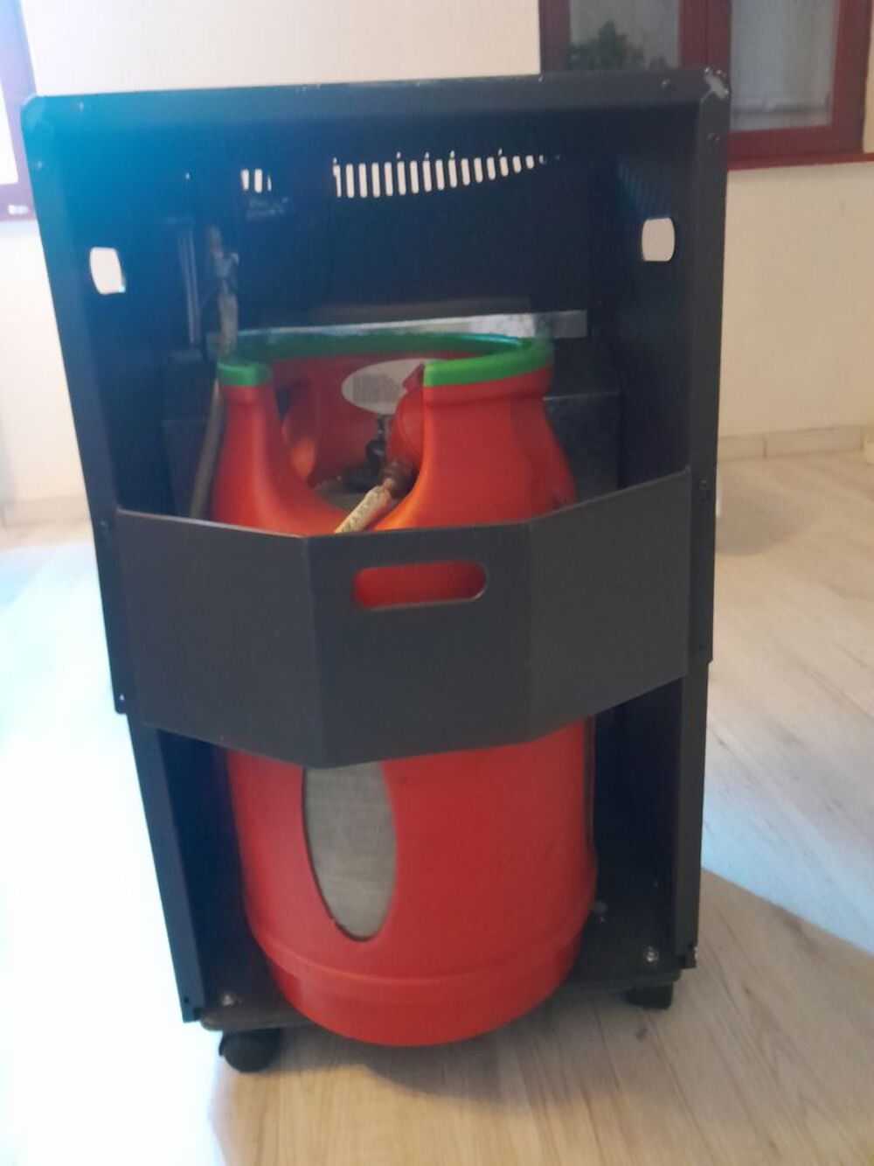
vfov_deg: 65.3
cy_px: 583
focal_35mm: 27
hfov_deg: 51.4
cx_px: 437
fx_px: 909
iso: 1600
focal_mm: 4
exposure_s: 1/10
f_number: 1.8
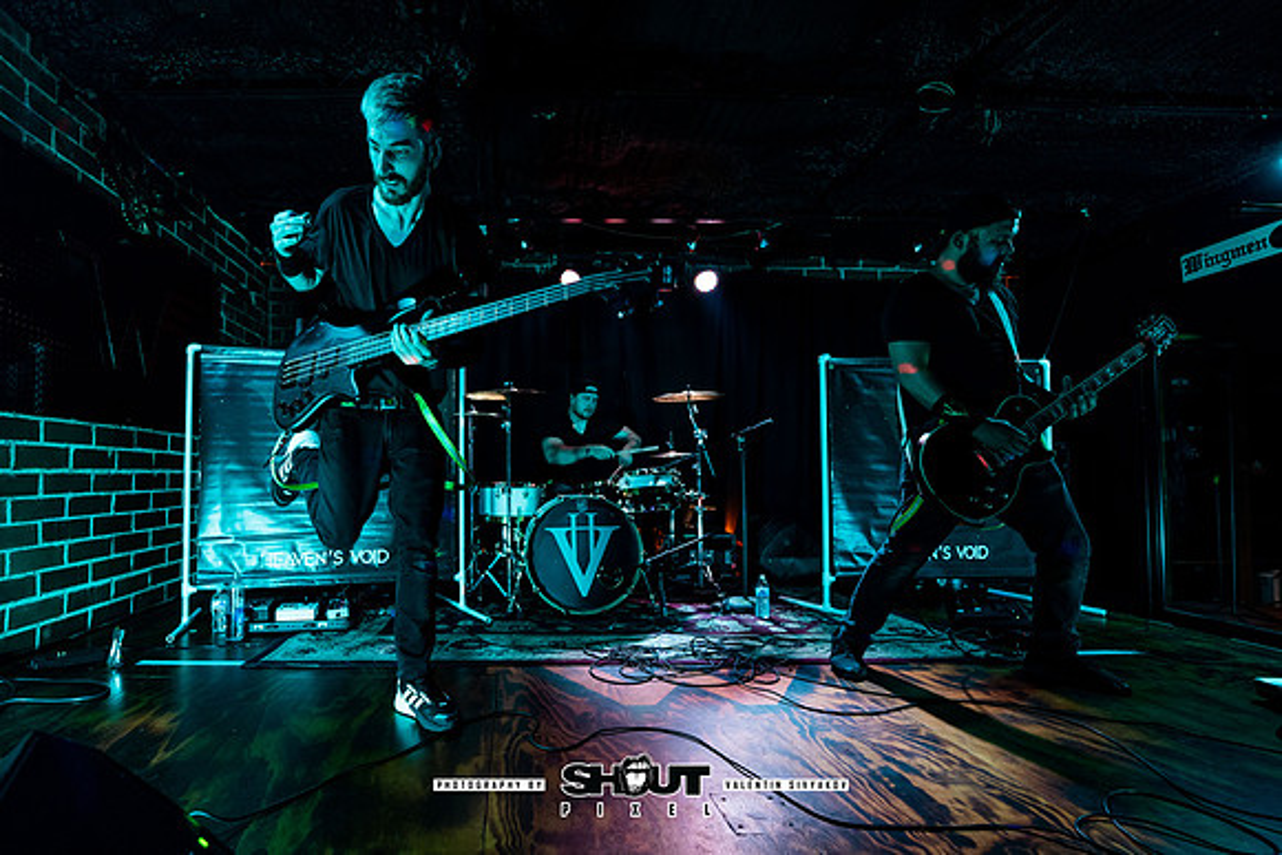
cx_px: 536
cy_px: 440
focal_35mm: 16
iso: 640
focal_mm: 14
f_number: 2.8
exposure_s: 1/200
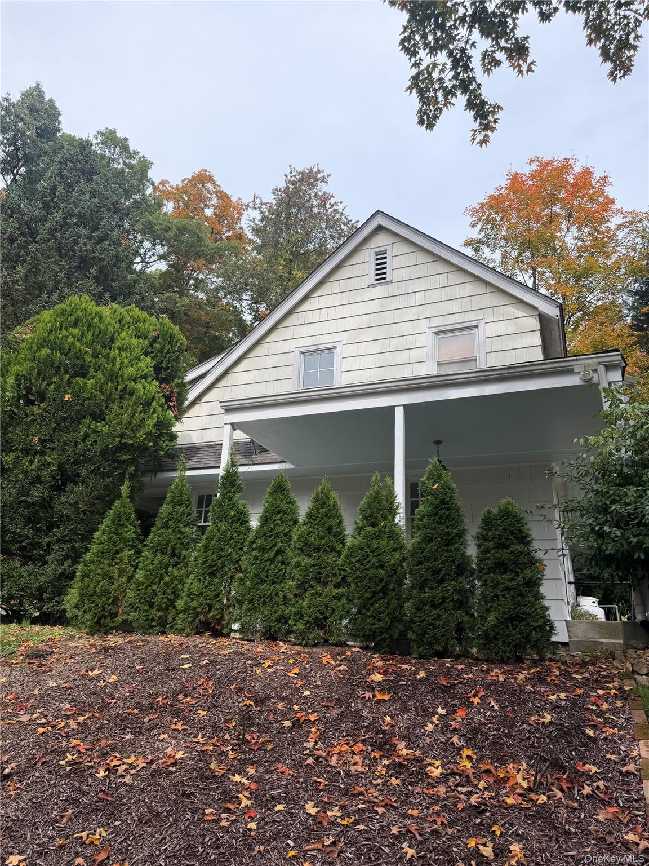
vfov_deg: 71.6
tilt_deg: +17.8
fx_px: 600
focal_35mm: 24
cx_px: 324
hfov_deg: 56.8
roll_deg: -3.4
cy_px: 433
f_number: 1.78
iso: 80
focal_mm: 6.76
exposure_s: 1/3021
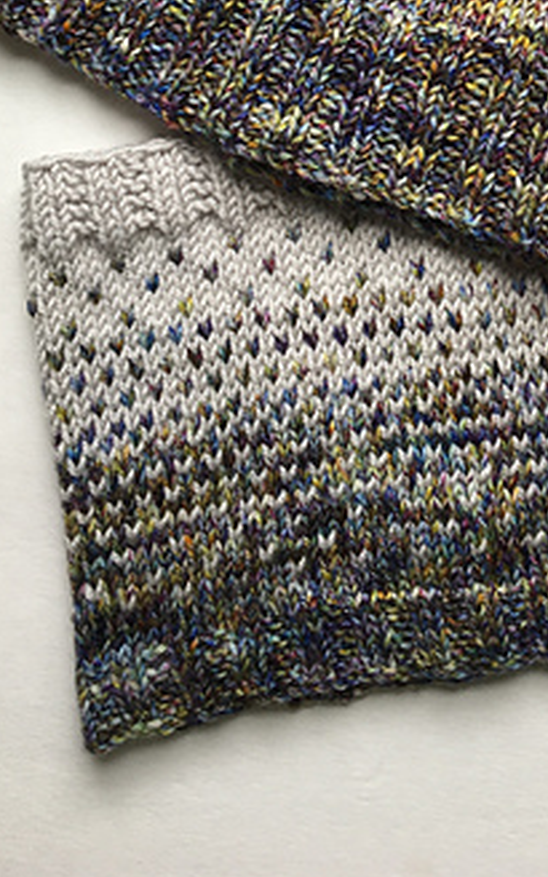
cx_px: 476
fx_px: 1434
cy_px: 59
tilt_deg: -89.3
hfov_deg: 21.2
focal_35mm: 60
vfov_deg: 32.1
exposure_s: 1/60
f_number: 2.2
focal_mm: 4.15
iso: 25
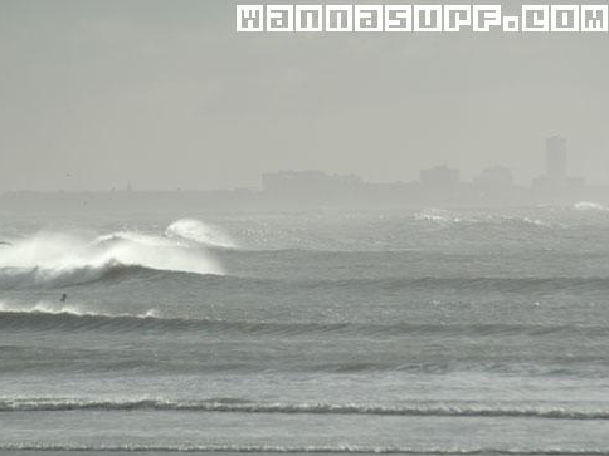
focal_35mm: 491
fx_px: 8638
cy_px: 229
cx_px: 282
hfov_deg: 4.0
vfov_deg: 3.0
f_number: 7.1
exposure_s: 1/3200
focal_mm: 300
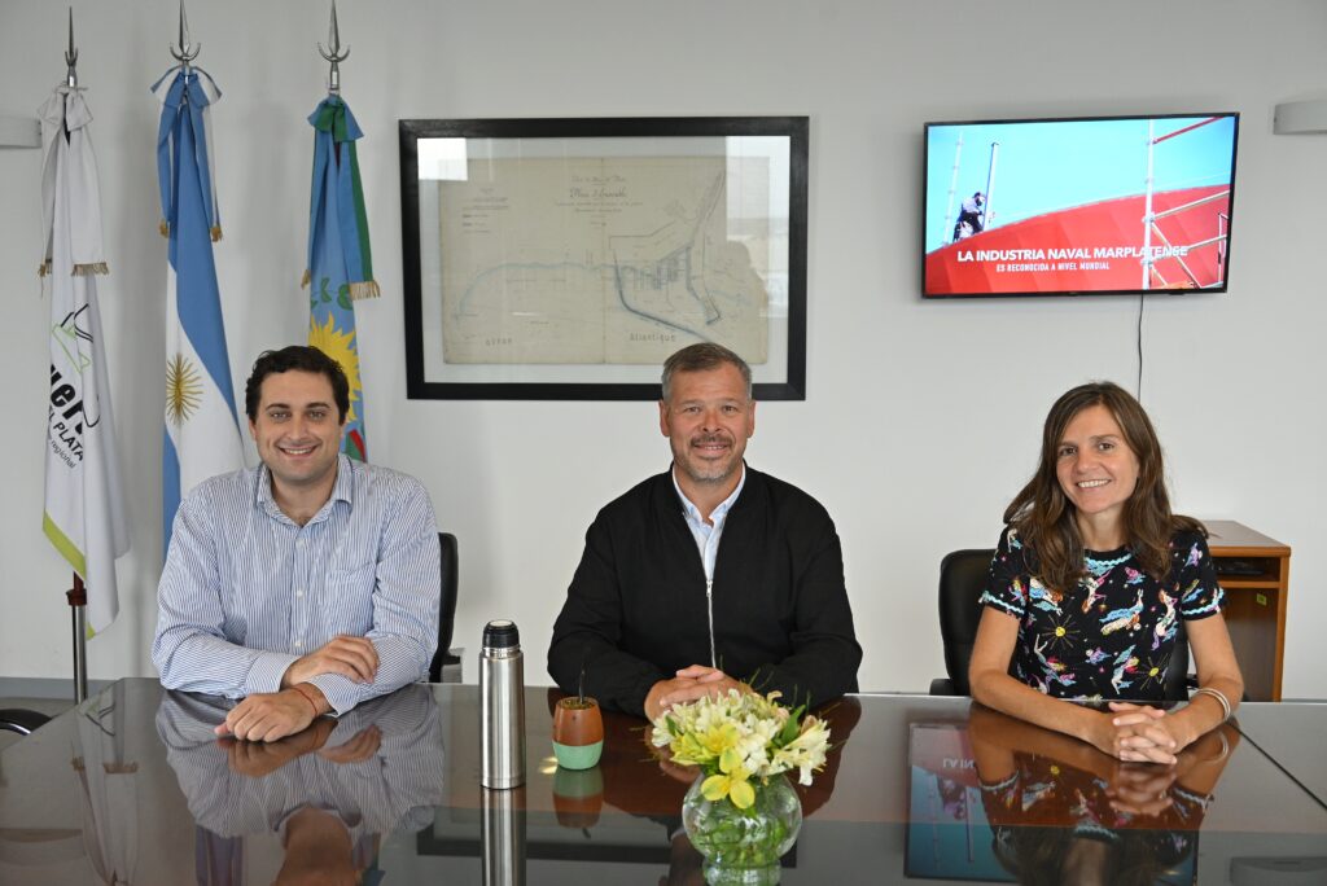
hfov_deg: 57.2
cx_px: 664
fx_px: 1217
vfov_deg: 40.0
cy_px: 443
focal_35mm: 33
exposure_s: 1/100
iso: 1000
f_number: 4.8
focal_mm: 33
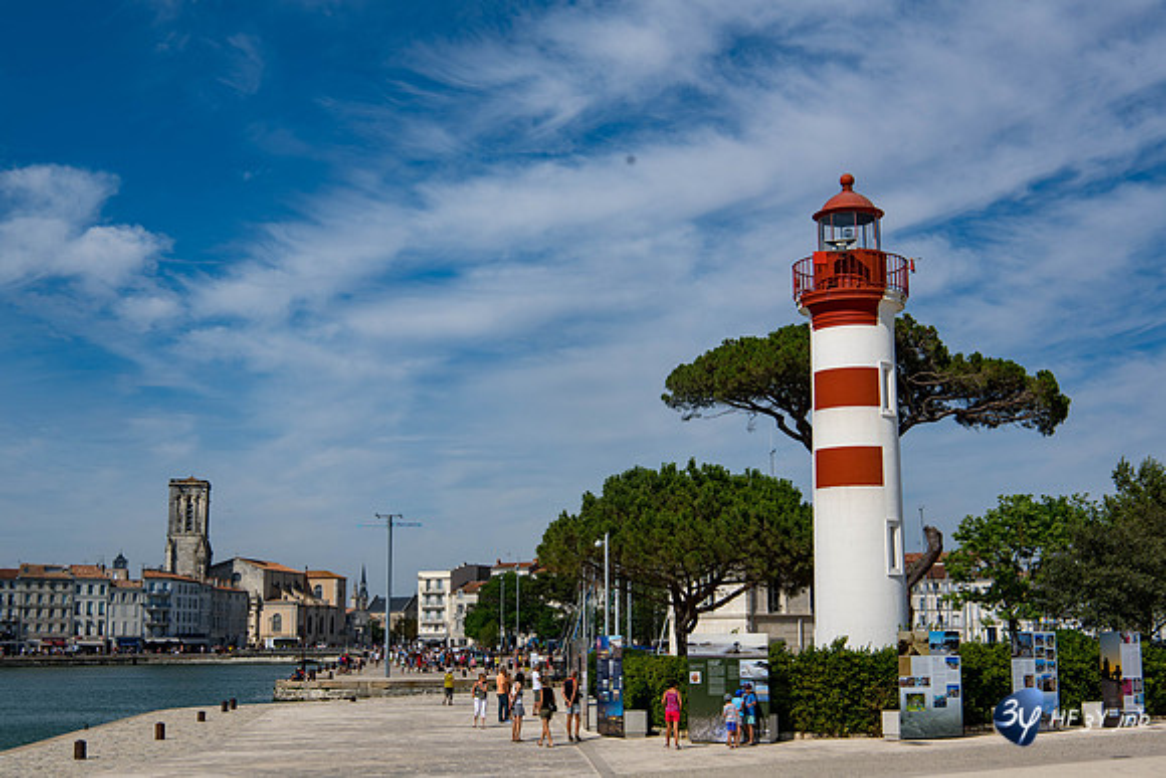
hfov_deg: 41.1
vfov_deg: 28.1
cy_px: 389
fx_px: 1555
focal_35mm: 48
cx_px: 583
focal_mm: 48
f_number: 11
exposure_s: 1/500
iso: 64
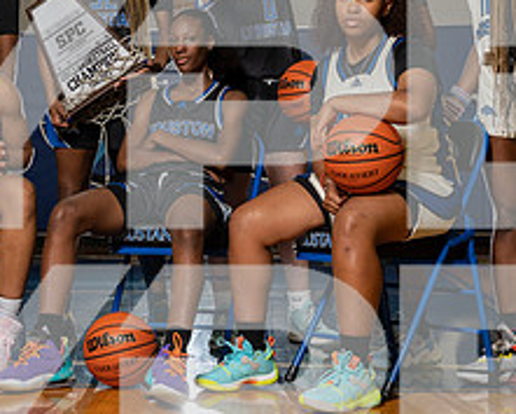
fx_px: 1467
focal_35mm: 96
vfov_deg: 16.0
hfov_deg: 19.7
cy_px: 106
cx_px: 82
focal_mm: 39
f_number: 8
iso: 640
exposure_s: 1/250
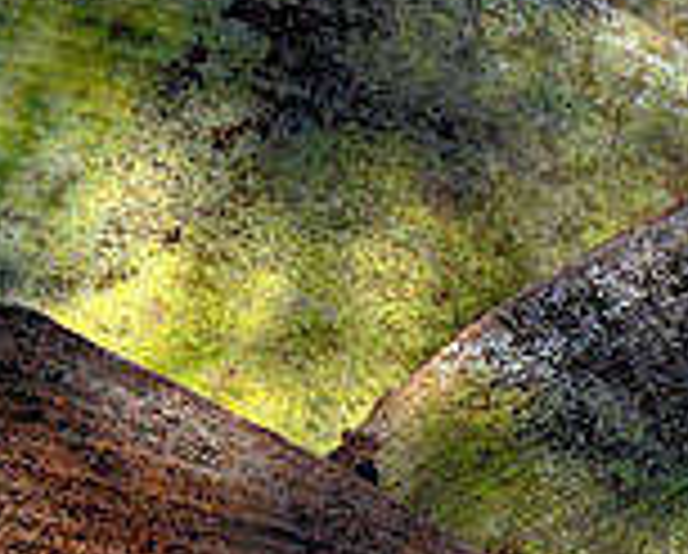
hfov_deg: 4.6
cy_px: 586
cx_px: 922
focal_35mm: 416
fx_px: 8487
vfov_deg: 3.7
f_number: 6.7
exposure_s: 1/180
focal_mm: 78
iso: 200
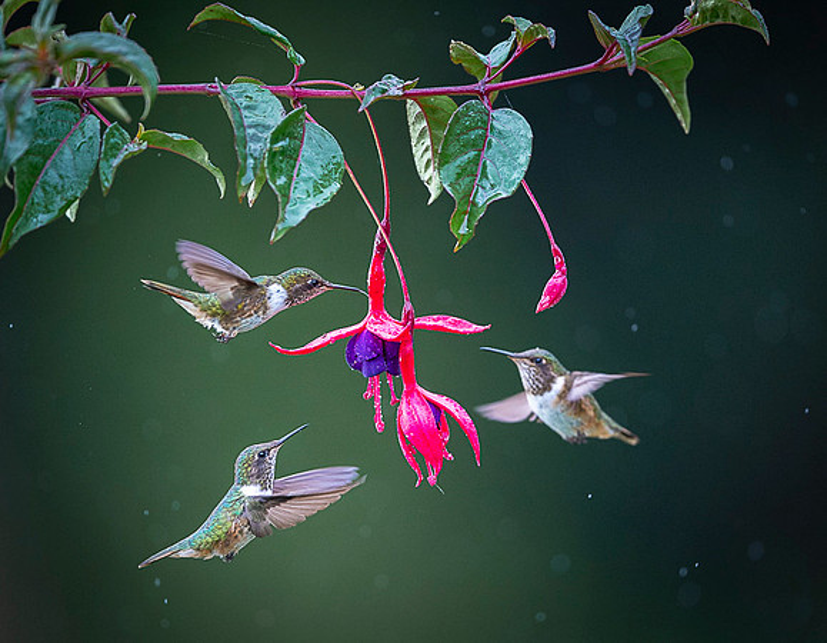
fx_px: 16132
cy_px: 387
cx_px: 383
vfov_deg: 2.3
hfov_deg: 2.9
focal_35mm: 666
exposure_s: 1/1600
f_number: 4
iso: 2500
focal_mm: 500
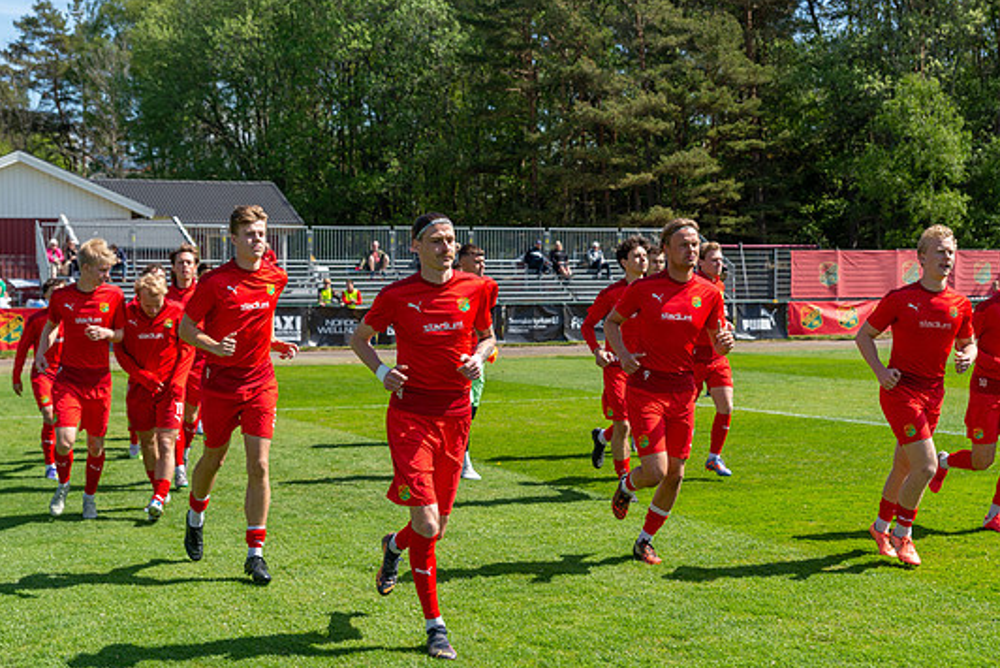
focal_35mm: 52
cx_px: 462
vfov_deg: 26.0
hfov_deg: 38.2
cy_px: 357
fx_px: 1445
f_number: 4
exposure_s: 1/800
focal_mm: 46
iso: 180
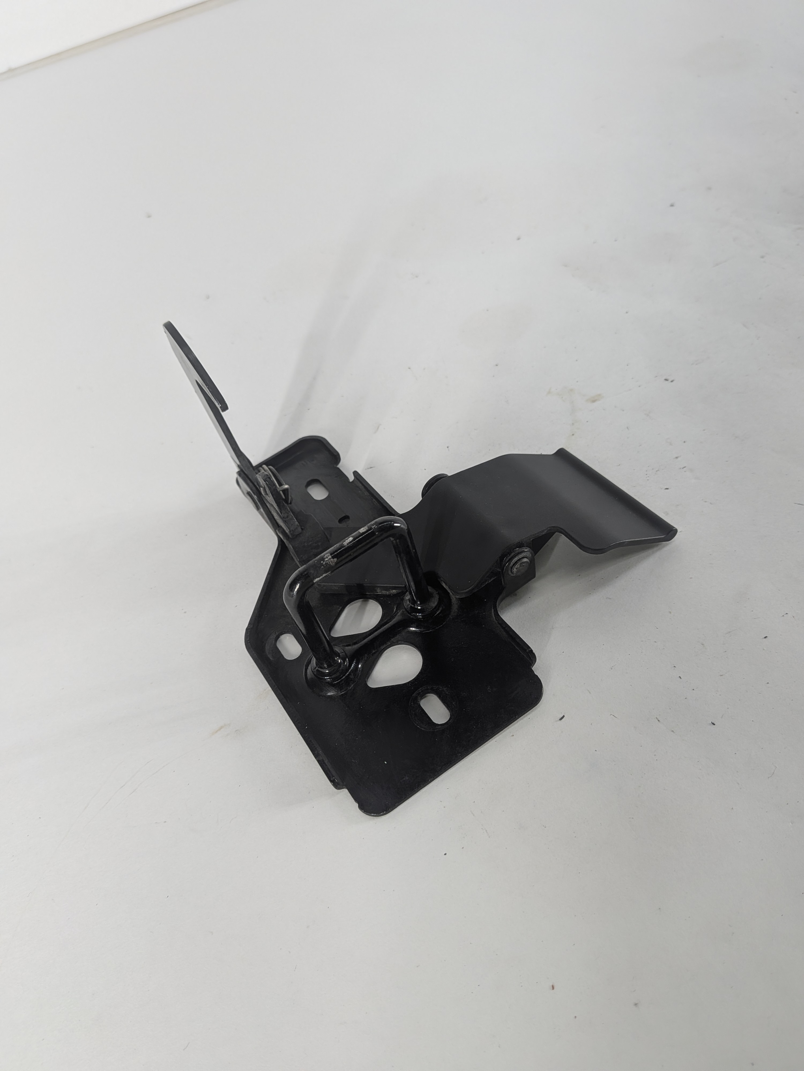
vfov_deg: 71.6
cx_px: 402
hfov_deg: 56.8
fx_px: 743
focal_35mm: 24
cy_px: 536
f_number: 1.7
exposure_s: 1/240
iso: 40
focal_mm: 4.53
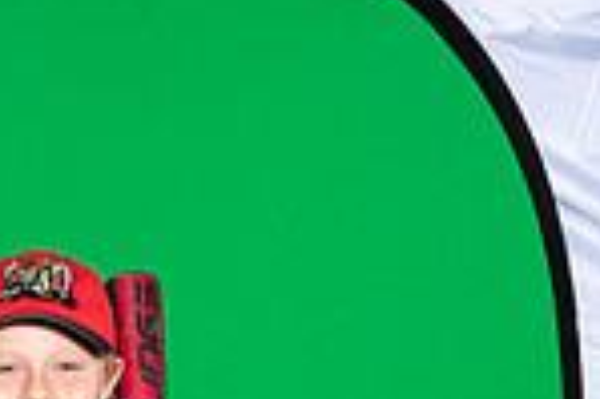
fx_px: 2064
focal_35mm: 124
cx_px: 4
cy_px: 883
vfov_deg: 10.0
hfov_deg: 16.2
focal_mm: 41
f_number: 7.1
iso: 125
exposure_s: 1/125
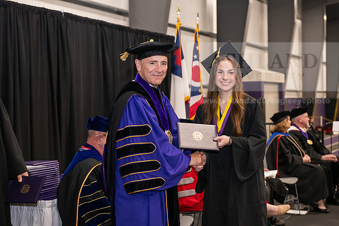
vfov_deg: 19.5
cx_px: 170
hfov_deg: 28.8
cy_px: 113
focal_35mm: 70
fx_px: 659
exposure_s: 1/125
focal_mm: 70
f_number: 5
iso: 2500
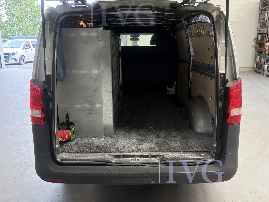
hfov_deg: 61.7
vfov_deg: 48.2
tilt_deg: -11.4
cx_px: 134
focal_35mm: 29
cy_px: 93
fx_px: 225
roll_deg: +0.7
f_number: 1.6
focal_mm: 5.96
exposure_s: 1/112
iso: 125
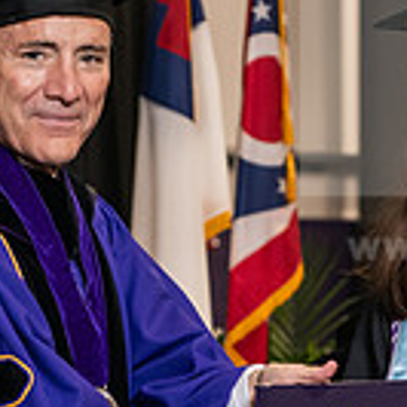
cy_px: 311
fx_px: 3459
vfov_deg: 6.7
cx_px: 208
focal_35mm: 260
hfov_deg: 6.7
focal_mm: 70
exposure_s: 1/125
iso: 1600
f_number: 5
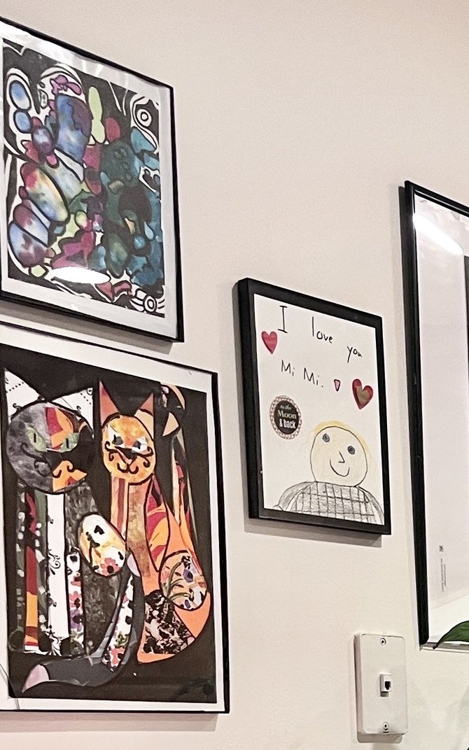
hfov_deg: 14.8
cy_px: 776
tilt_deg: -2.9
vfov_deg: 24.7
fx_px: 1616
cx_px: 802
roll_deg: +1.8
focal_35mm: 79
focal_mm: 5.1
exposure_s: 1/60
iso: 125
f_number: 1.6
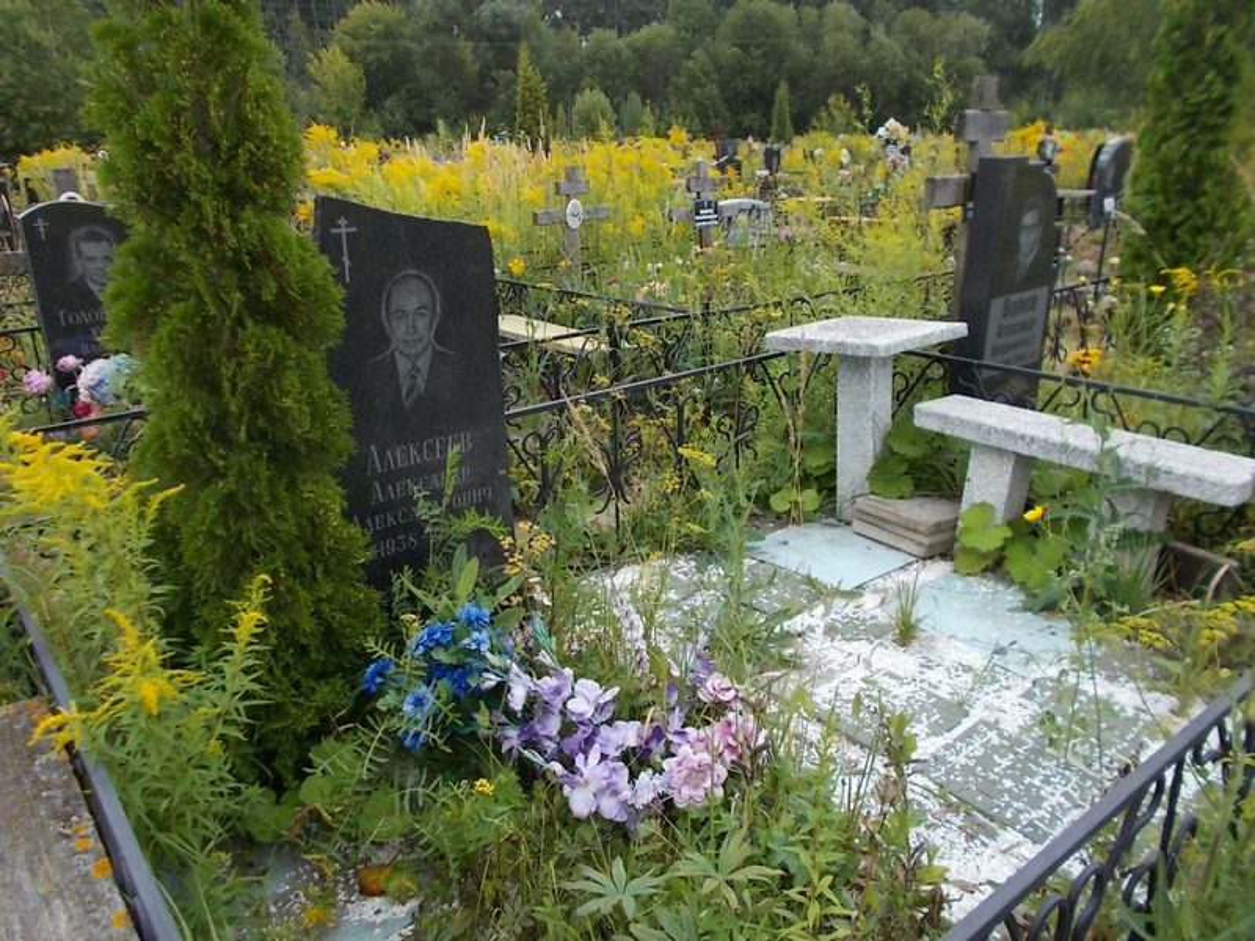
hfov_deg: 67.3
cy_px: 470
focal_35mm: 26
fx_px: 943
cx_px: 628
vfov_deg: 53.1
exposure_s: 1/400
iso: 80
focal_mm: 4.6
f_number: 3.2
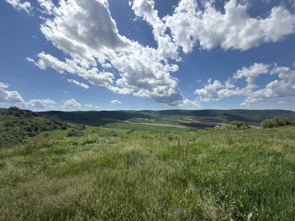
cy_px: 110
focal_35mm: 14
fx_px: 119
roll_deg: +0.3
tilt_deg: +2.4
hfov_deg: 102.1
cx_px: 148
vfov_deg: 85.7
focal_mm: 2.22
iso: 50
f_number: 2.2
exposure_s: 1/5155
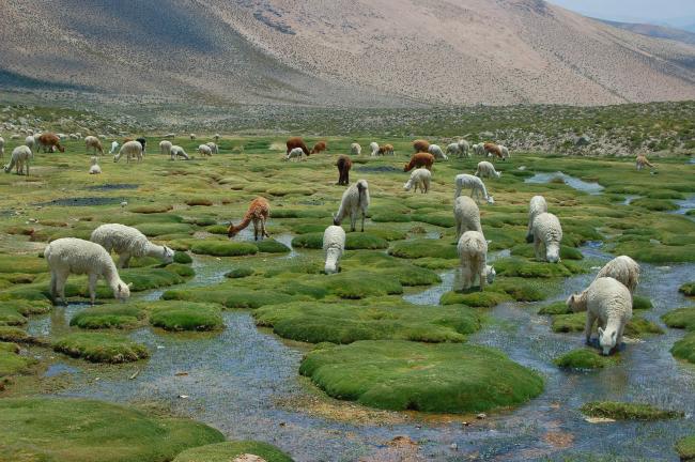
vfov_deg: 16.5
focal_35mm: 82
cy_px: 231
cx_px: 348
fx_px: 1591
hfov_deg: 24.6
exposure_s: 1/250
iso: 400
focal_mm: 55
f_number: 10
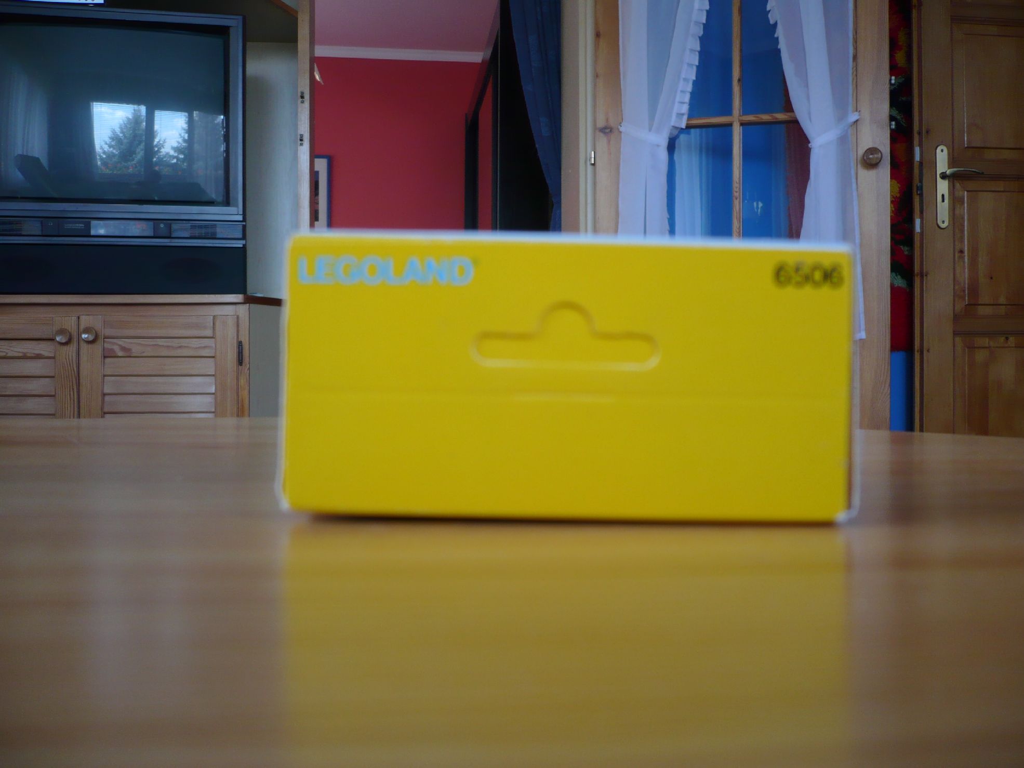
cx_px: 512
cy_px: 384
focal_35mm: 35
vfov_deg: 40.7
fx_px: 1035
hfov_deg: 52.6
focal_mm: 5.8
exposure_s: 1/50
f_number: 2.8
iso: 100
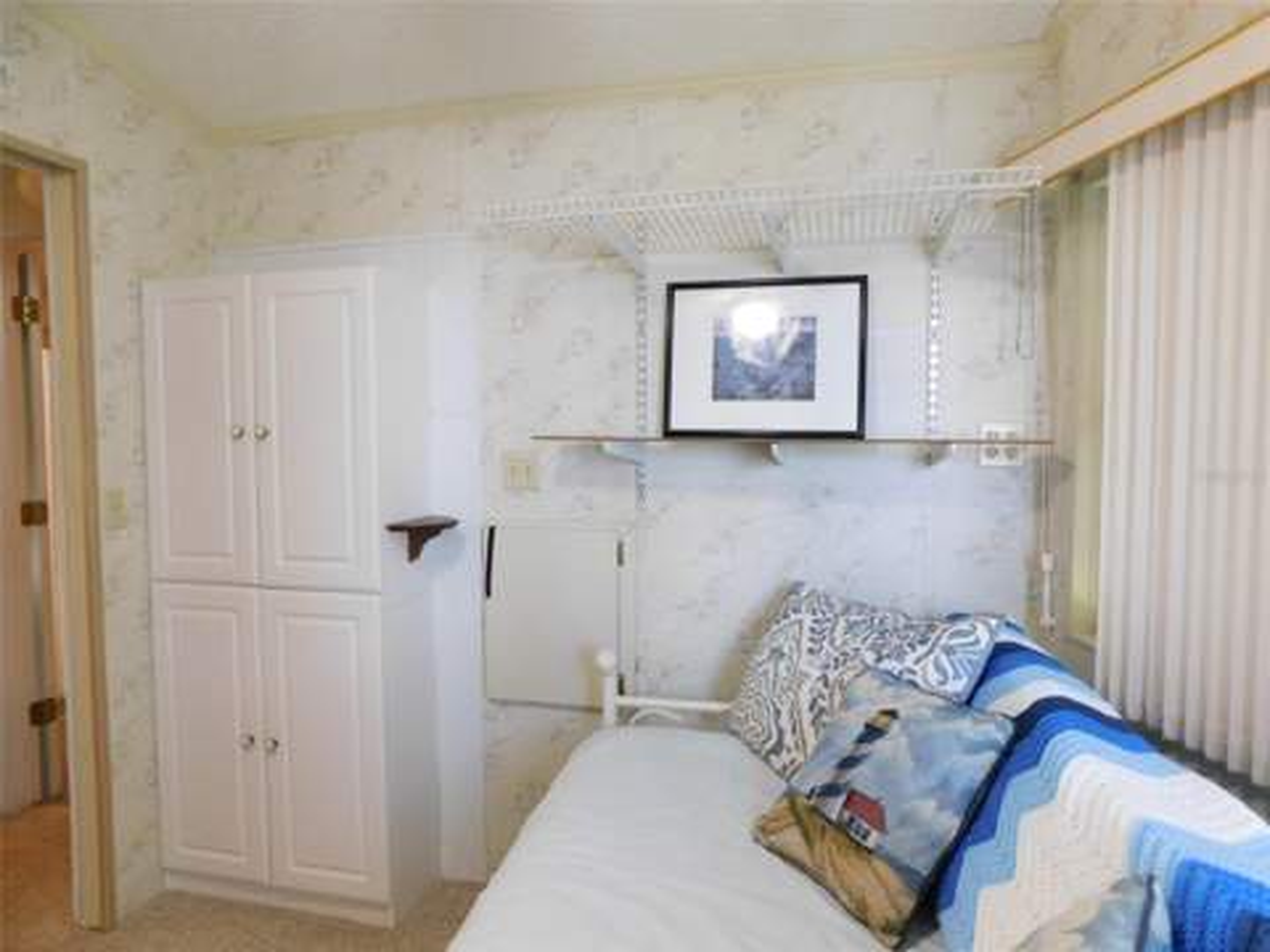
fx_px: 844
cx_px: 635
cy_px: 476
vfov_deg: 58.9
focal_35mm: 23
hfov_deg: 73.9
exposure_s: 1/25
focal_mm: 4
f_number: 3
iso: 400
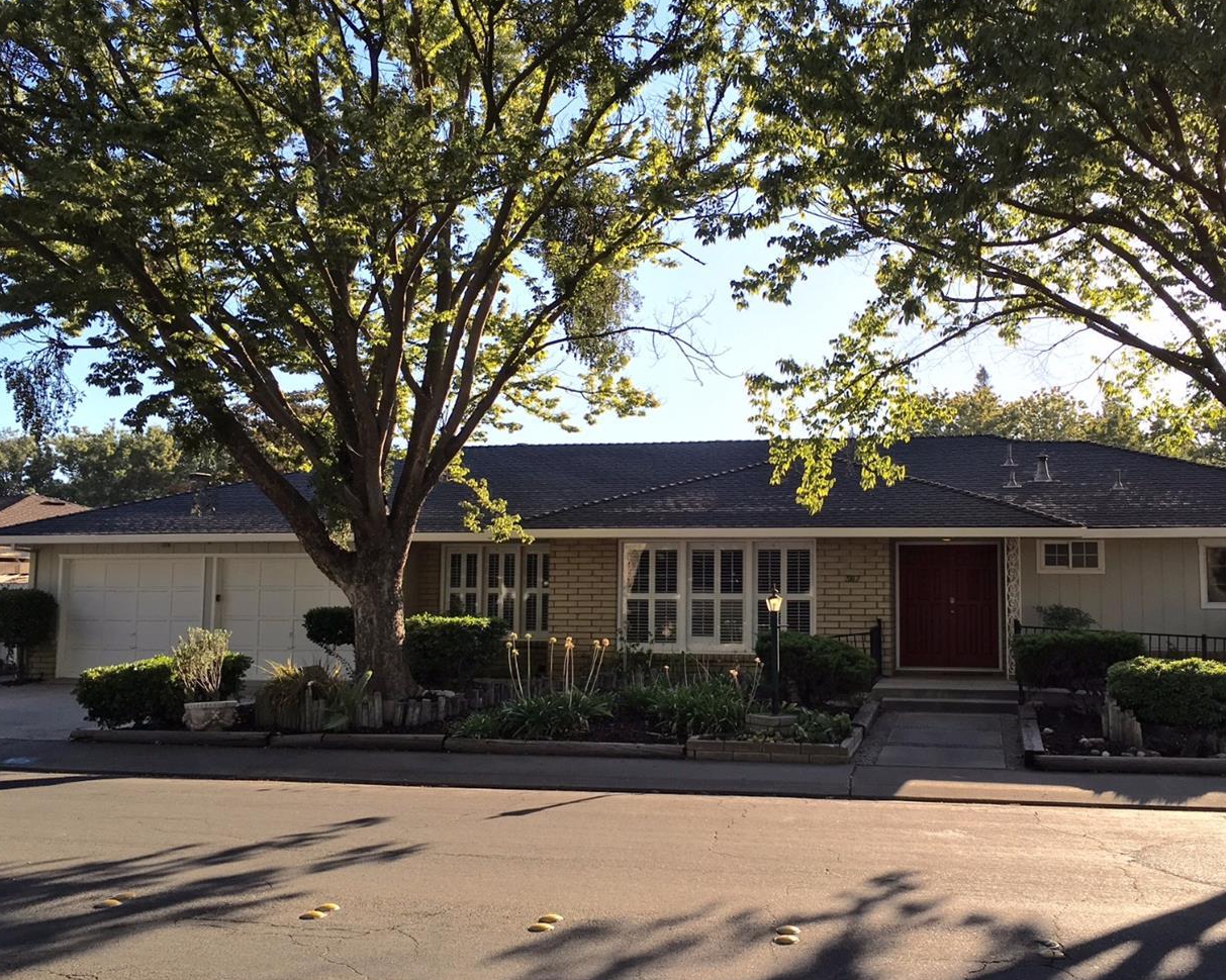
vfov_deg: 42.2
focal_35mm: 35
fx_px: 1270
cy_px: 506
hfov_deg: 51.3
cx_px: 716
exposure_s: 1/754
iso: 25
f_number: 2.2
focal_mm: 4.15
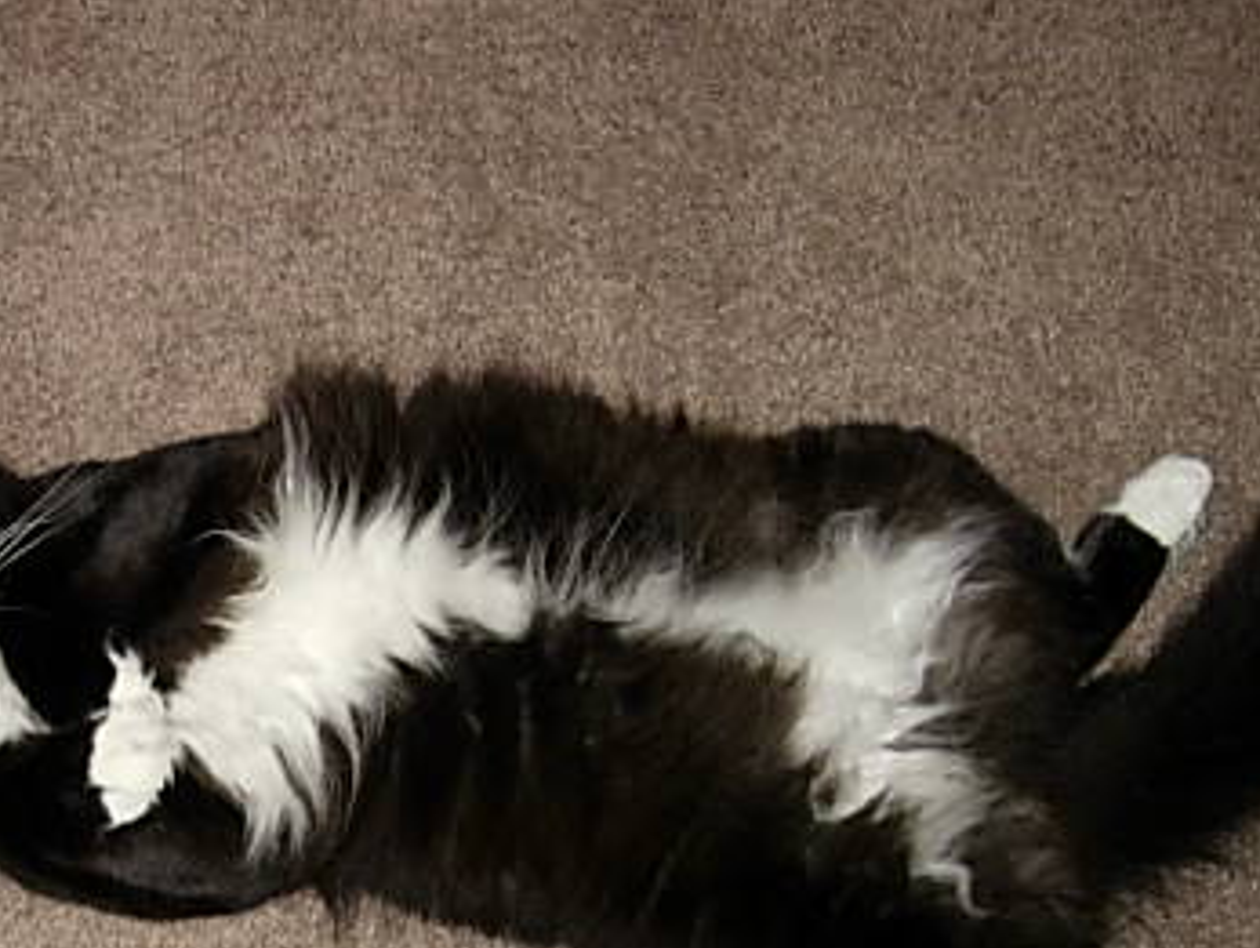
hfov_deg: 27.2
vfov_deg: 20.7
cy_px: 832
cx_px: 254
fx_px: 2551
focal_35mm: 70
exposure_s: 1/64
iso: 79
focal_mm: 7.8
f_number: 2.8
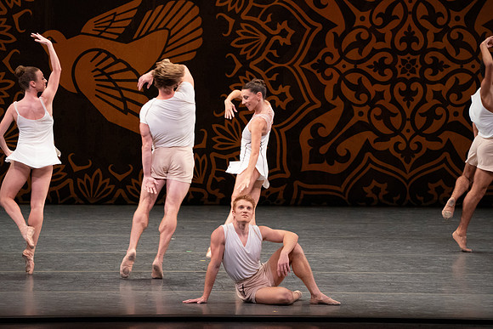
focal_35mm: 324
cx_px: 246
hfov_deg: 6.4
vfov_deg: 4.2
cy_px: 164
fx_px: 4438
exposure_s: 1/400
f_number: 10
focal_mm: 324
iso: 6400
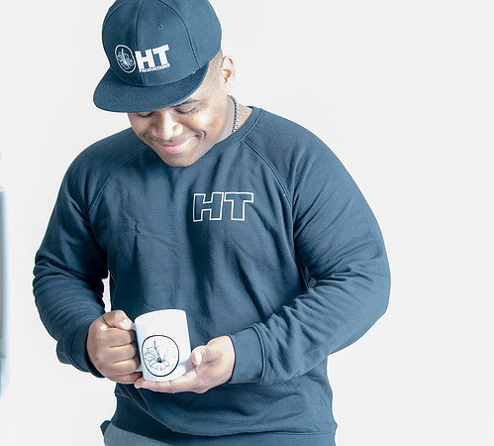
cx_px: 231
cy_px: 223
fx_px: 966
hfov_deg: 28.7
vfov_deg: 26.0
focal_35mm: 63
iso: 2500
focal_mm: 52
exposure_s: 1/125
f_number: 5.6
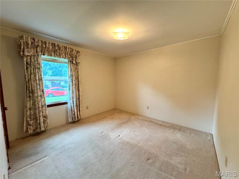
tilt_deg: -5.1
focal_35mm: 14
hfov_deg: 102.1
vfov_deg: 85.7
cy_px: 90
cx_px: 120
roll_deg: -0.3
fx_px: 97
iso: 400
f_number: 2.2
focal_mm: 2.22
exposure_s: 1/60
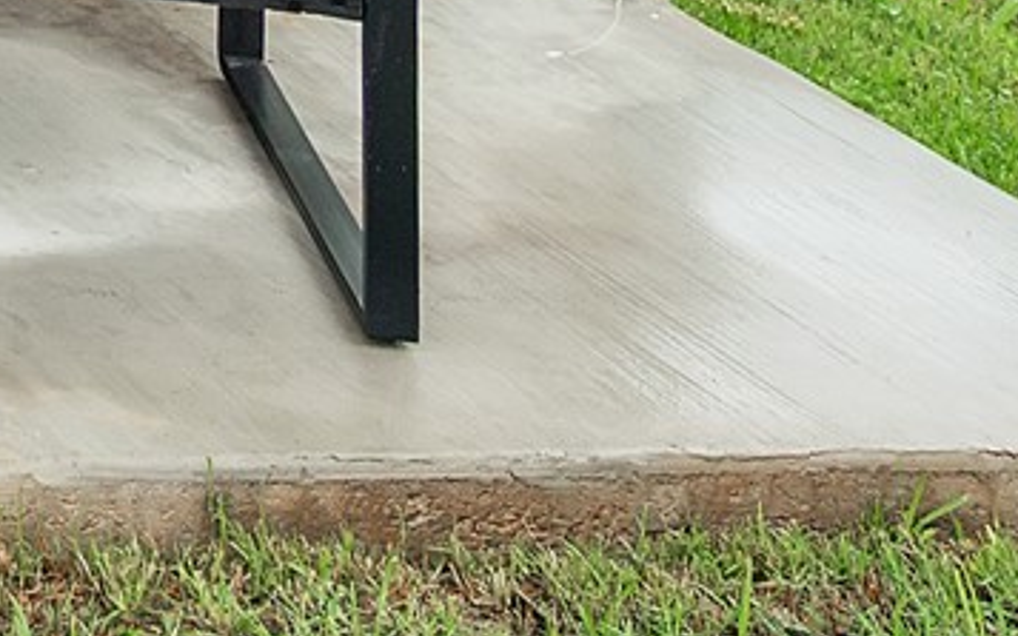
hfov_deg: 12.0
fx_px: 3440
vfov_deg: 9.2
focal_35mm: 124
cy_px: -1038
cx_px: -1717
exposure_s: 1/160
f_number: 4
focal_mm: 20
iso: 640
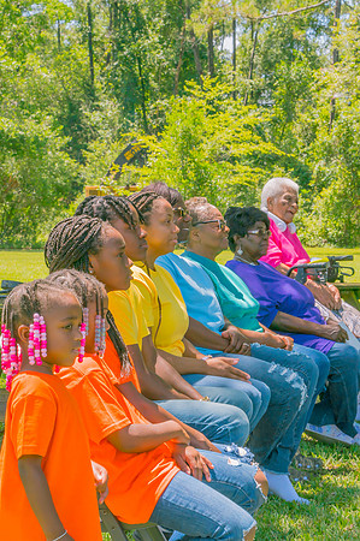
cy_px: 270
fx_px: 1468
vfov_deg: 20.9
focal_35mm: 98
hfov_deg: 14.0
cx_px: 238
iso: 100
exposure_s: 1/200
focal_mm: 65
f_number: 16
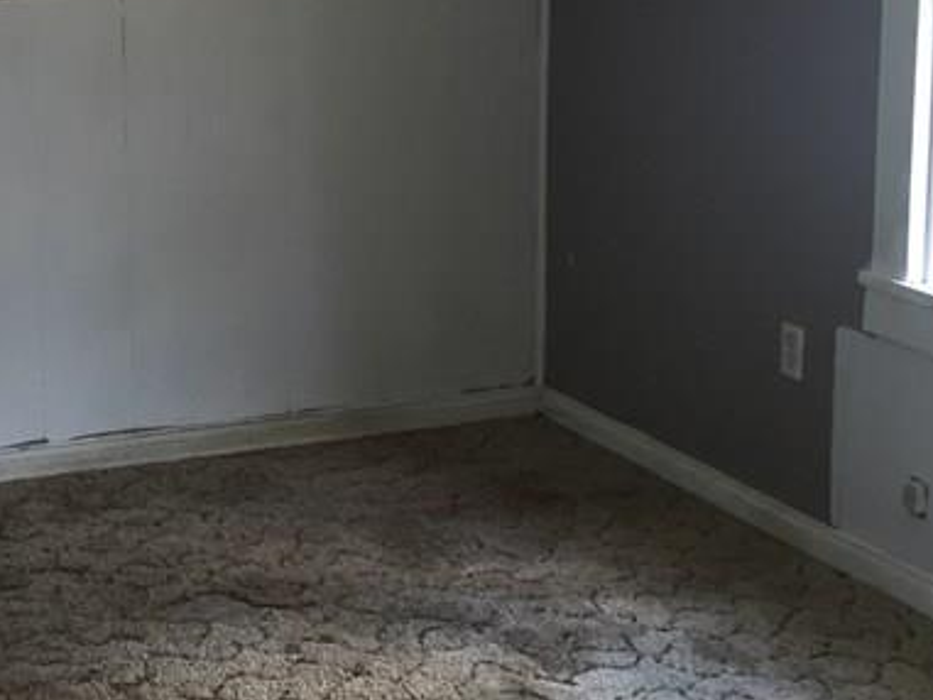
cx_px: 108
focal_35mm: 78
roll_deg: +1.6
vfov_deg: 18.9
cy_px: 291
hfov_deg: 24.4
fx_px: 2103
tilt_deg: -14.0
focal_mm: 4.15
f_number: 2.2
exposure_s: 1/30
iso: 32
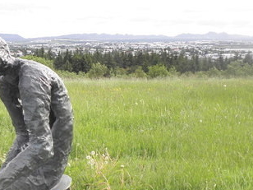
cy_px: 137
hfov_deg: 23.8
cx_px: 58
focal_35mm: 81
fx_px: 592
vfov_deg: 18.1
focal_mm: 7.07
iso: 64
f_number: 4.5
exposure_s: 1/160
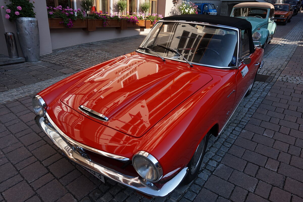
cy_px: 101
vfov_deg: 53.1
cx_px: 152
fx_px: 202
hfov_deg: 73.8
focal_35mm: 24
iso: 100
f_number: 6.3
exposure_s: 1/200
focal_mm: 16
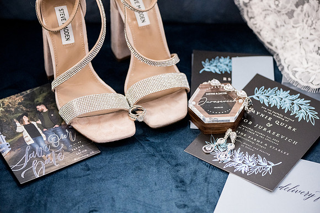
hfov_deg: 19.5
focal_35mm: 105
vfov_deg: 13.0
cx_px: 160
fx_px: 934
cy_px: 106
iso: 2500
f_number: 5
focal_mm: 105
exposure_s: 1/320
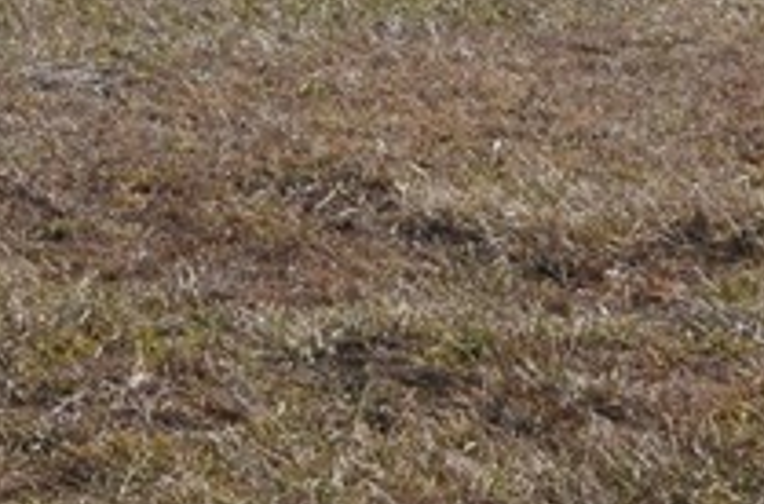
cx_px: 271
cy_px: -749
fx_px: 4139
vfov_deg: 6.6
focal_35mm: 196
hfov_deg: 10.5
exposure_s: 1/400
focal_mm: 25
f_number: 10
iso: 200
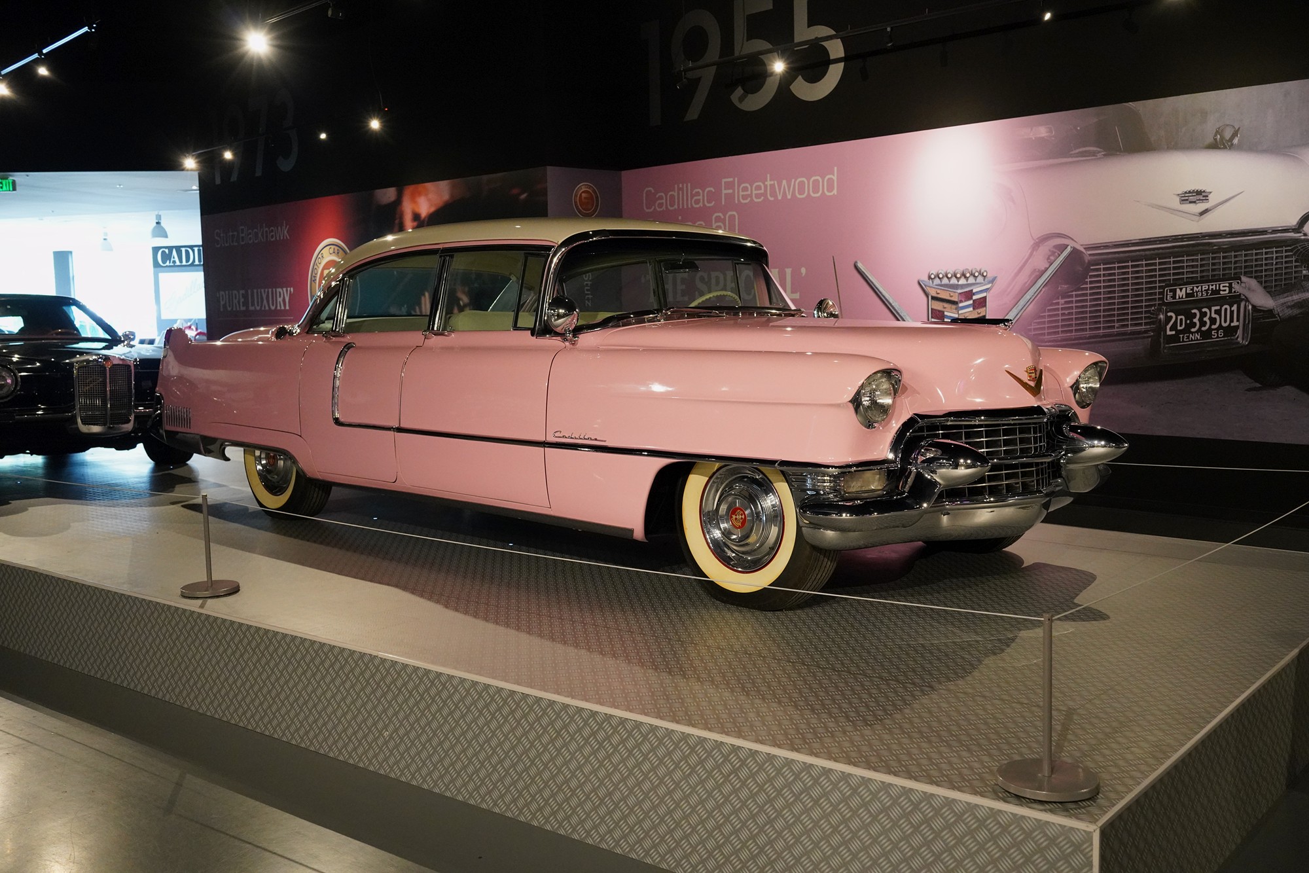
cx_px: 654
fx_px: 1273
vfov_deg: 37.9
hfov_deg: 54.4
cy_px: 436
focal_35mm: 35
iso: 6400
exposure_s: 1/100
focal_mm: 35
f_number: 5.6
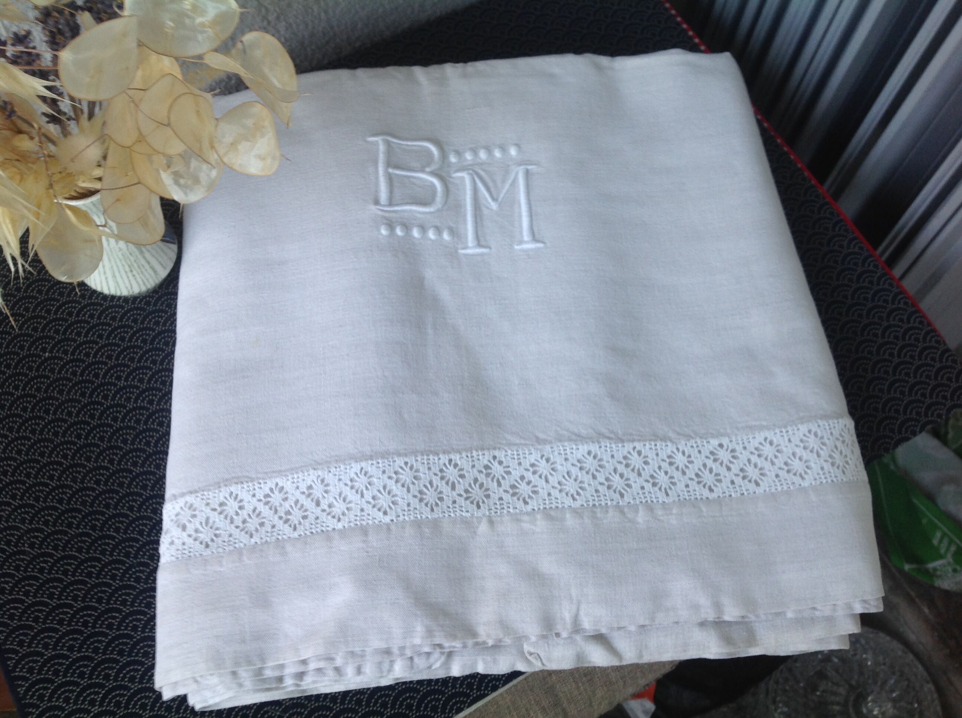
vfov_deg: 40.6
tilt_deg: -63.4
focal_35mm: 35
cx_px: 481
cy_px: 359
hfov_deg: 52.7
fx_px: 971
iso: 50
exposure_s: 1/30
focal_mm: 4.28
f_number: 2.4
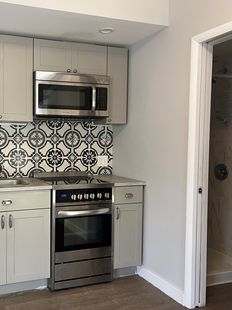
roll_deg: -1.5
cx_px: 48
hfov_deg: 39.2
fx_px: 313
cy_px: 154
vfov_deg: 52.6
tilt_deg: -2.8
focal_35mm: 35
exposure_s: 1/84
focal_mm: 5.7
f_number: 1.5
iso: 125
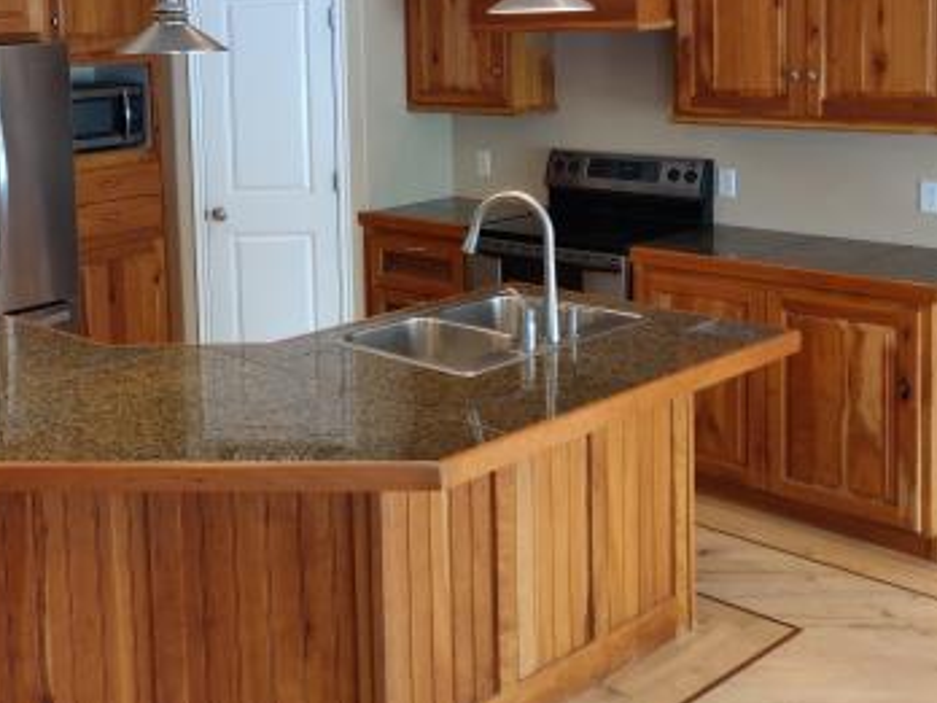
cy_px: 140
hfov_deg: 39.5
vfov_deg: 30.7
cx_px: 180
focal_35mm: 46
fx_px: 1245
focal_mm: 4.25
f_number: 1.7
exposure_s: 1/33
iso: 400
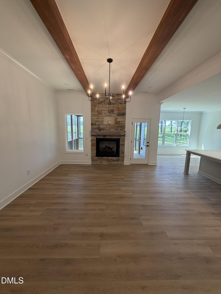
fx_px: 119
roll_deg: -0.8
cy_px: 147
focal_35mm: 14
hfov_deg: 85.7
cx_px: 110
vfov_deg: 102.1
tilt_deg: -8.3
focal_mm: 2.22
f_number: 2.2
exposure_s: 1/120
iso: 160
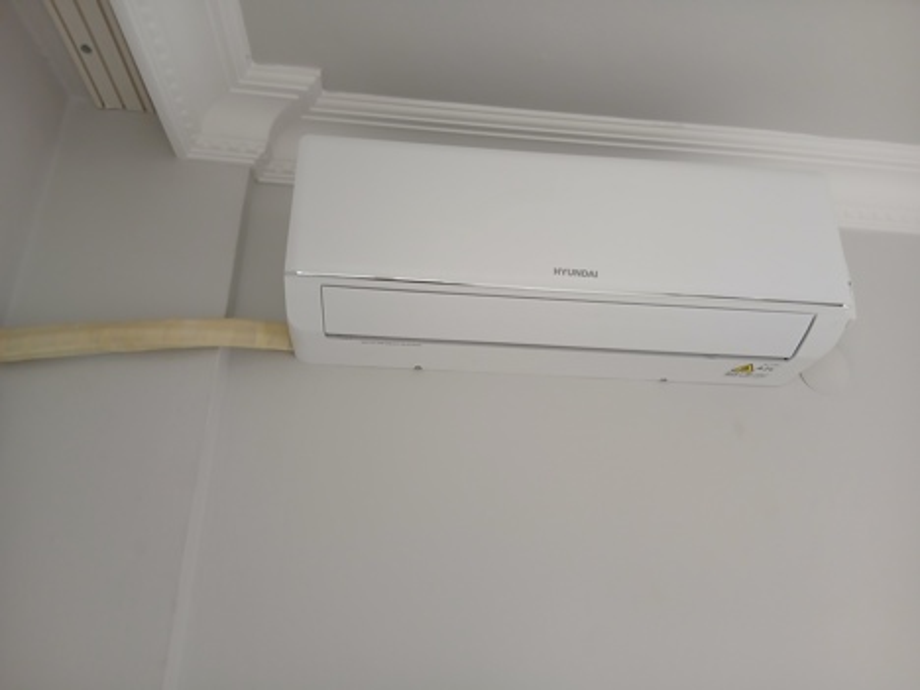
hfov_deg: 67.3
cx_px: 460
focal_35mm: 26
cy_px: 345
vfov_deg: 53.1
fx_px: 691
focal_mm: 3.98
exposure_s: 1/33.3
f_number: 1.8
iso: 250
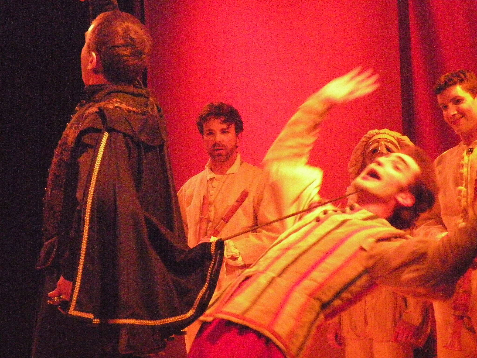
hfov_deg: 16.6
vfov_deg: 12.5
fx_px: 1640
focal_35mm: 119
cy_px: 179
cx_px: 238
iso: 2000
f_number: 4.5
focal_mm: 21
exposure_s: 1/76.2
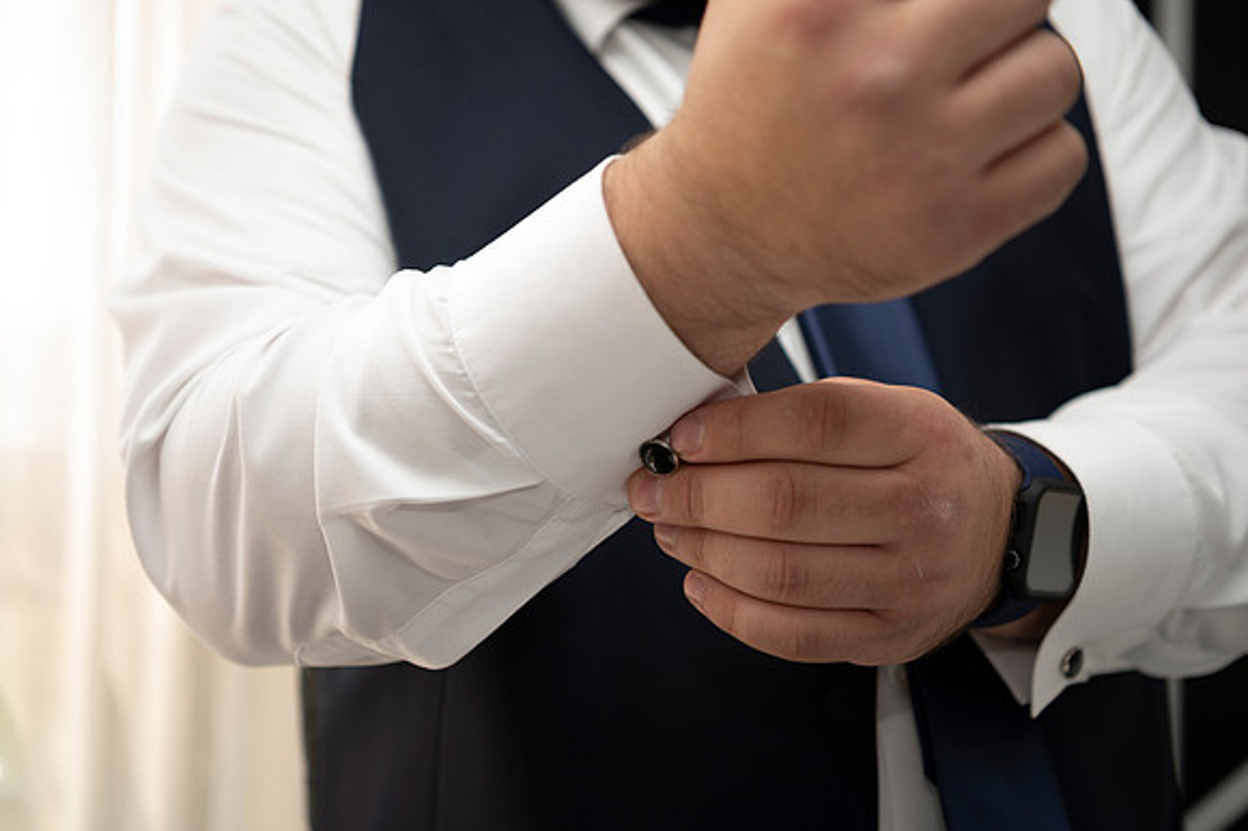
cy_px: 416
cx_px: 624
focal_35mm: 50
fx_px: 1732
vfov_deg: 27.0
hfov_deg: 39.6
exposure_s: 1/100
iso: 50
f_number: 2.8
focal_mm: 50
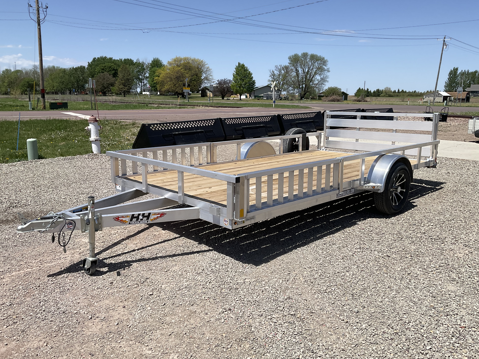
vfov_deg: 46.8
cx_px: 236
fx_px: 415
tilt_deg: -11.1
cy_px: 179
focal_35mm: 30
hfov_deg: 60.0
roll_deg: -1.4
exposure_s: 1/3322
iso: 16
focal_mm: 3
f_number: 1.8
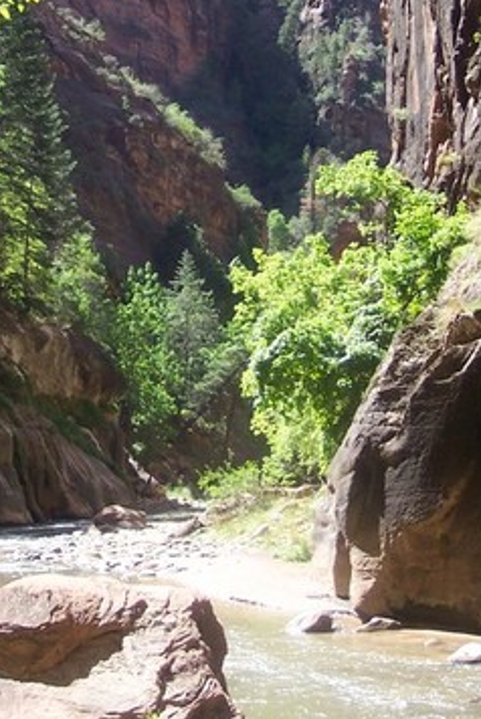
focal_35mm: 72
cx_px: 139
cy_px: 310
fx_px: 1440
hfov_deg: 18.9
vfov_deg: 28.0
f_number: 2.8
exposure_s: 1/700
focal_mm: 8
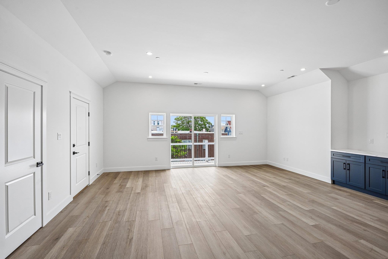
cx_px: 194
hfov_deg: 96.7
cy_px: 130
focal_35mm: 16
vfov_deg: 73.7
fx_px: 172
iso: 800
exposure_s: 1/250
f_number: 8
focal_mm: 16
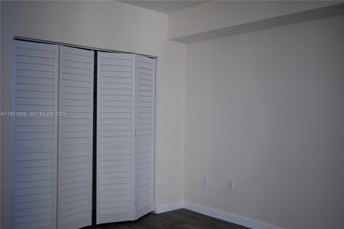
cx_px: 172
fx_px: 358
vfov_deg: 35.5
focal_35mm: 38
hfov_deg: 51.3
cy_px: 114
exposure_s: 1/80
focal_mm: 25
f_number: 4.5
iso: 400
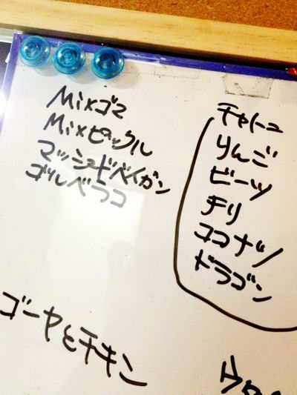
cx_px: 148
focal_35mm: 35
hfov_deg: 40.7
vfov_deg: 52.6
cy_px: 198
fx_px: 400
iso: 500
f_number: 2.4
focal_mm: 4.28
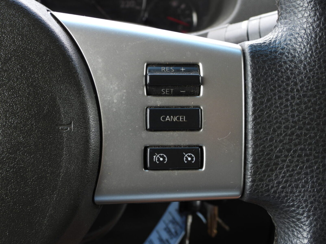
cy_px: 122
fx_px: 565
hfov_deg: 32.2
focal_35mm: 60
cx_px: 163
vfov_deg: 24.4
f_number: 3.5
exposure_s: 1/50
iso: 100
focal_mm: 10.7
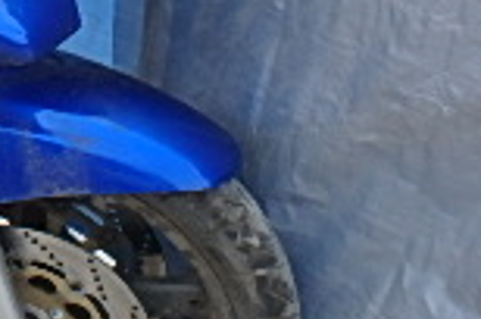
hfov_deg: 18.4
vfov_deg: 14.4
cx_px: -347
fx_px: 1213
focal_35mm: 91
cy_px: -88
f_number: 3.5
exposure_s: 1/400
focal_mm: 3.7
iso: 125
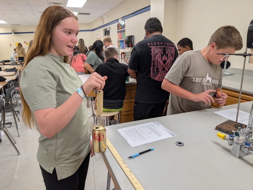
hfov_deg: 71.5
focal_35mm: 24
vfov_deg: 56.9
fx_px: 176
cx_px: 126
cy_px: 95
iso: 167
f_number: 1.68
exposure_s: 1/120
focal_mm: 6.9
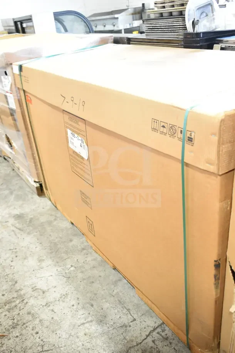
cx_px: 118
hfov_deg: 40.0
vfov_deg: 57.2
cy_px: 176
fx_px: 323
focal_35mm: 33
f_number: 3.8
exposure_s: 1/40
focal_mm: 22
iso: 800
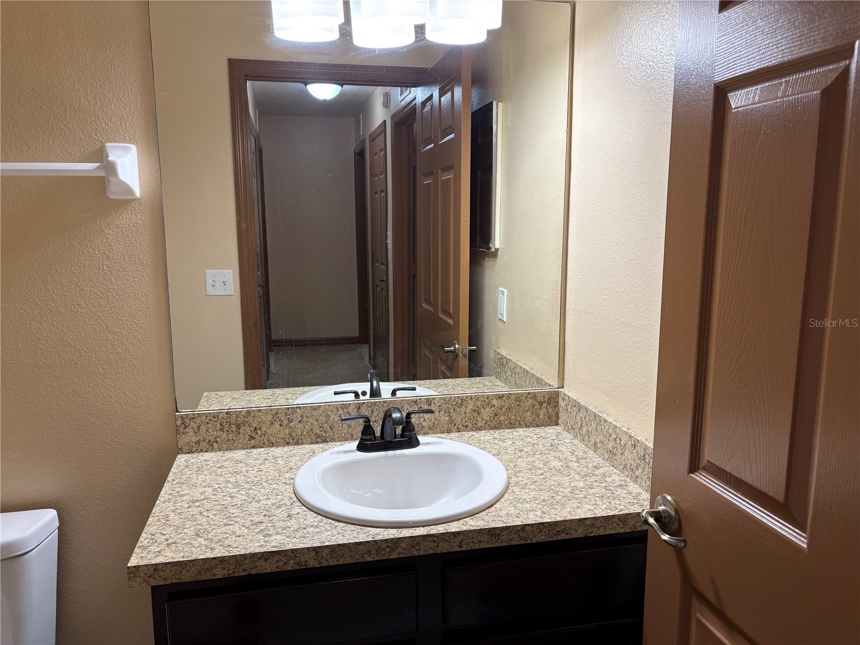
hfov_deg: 67.3
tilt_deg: -8.1
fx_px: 646
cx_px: 430
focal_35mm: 26
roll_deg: +0.6
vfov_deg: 53.1
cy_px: 322
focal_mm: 5.96
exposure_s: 1/120
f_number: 1.6
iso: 100
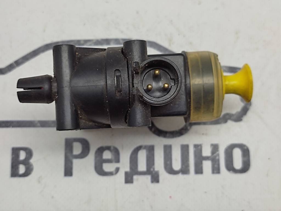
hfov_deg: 67.3
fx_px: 211
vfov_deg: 53.1
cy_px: 106
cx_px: 140
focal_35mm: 26
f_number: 1.79
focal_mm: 4.74
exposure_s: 1/125
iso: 100
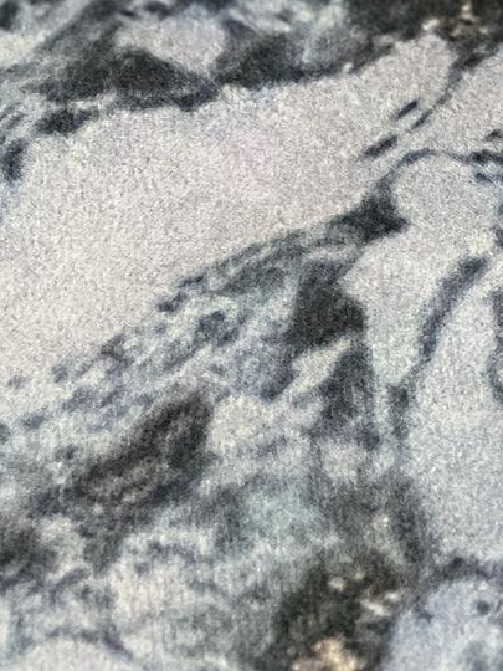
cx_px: 122
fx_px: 4417
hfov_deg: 6.5
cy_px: -170
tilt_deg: -41.1
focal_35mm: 228
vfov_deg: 8.6
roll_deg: +1.7
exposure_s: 1/100
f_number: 2.8
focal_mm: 9
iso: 250
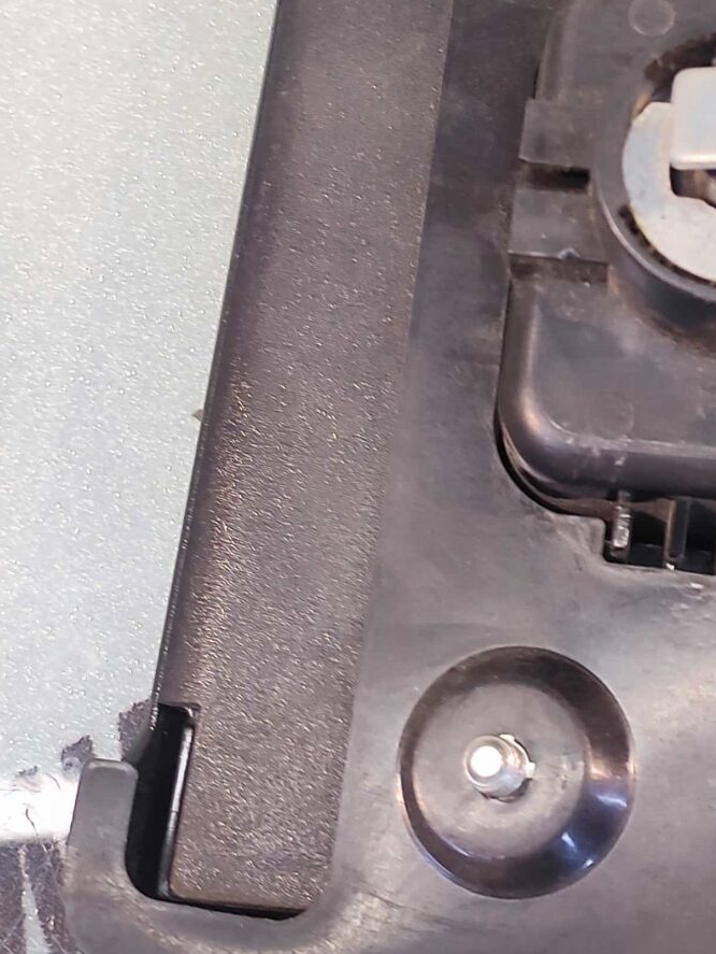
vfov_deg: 36.5
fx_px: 1350
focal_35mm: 49
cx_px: 668
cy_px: 95
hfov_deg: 28.4
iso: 198
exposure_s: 1/33
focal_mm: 4.74
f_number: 1.79
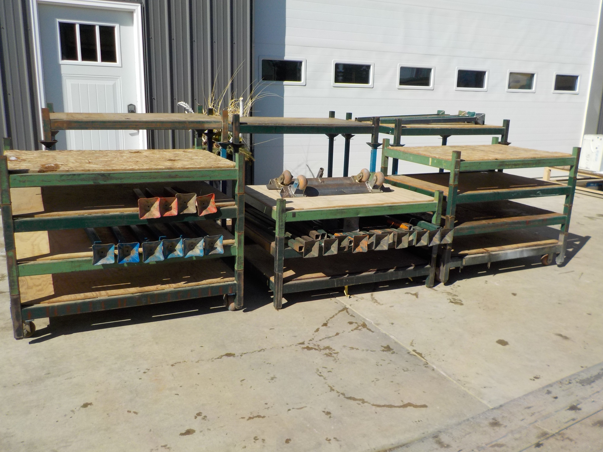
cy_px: 226
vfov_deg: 46.8
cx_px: 302
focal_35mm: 30
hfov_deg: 60.0
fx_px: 523
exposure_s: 1/2000
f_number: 3.3
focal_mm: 4.1
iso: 125
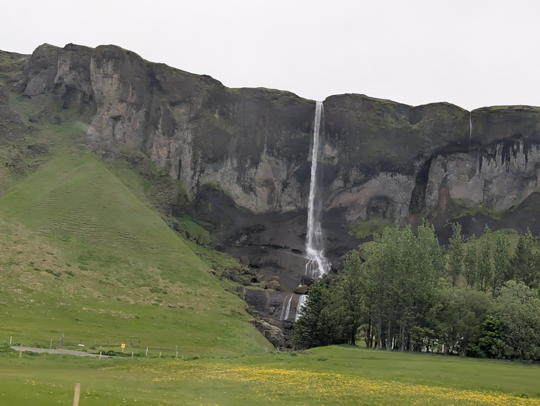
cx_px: 270
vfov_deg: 29.7
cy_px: 203
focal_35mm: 49
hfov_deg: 38.9
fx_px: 765
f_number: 1.68
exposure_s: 1/371
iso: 168
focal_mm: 6.9
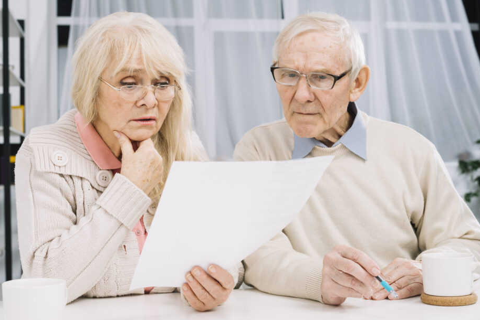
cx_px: 234
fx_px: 747
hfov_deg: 35.6
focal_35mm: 56
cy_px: 158
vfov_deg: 24.2
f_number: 6.3
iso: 100
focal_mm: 50
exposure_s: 1/160
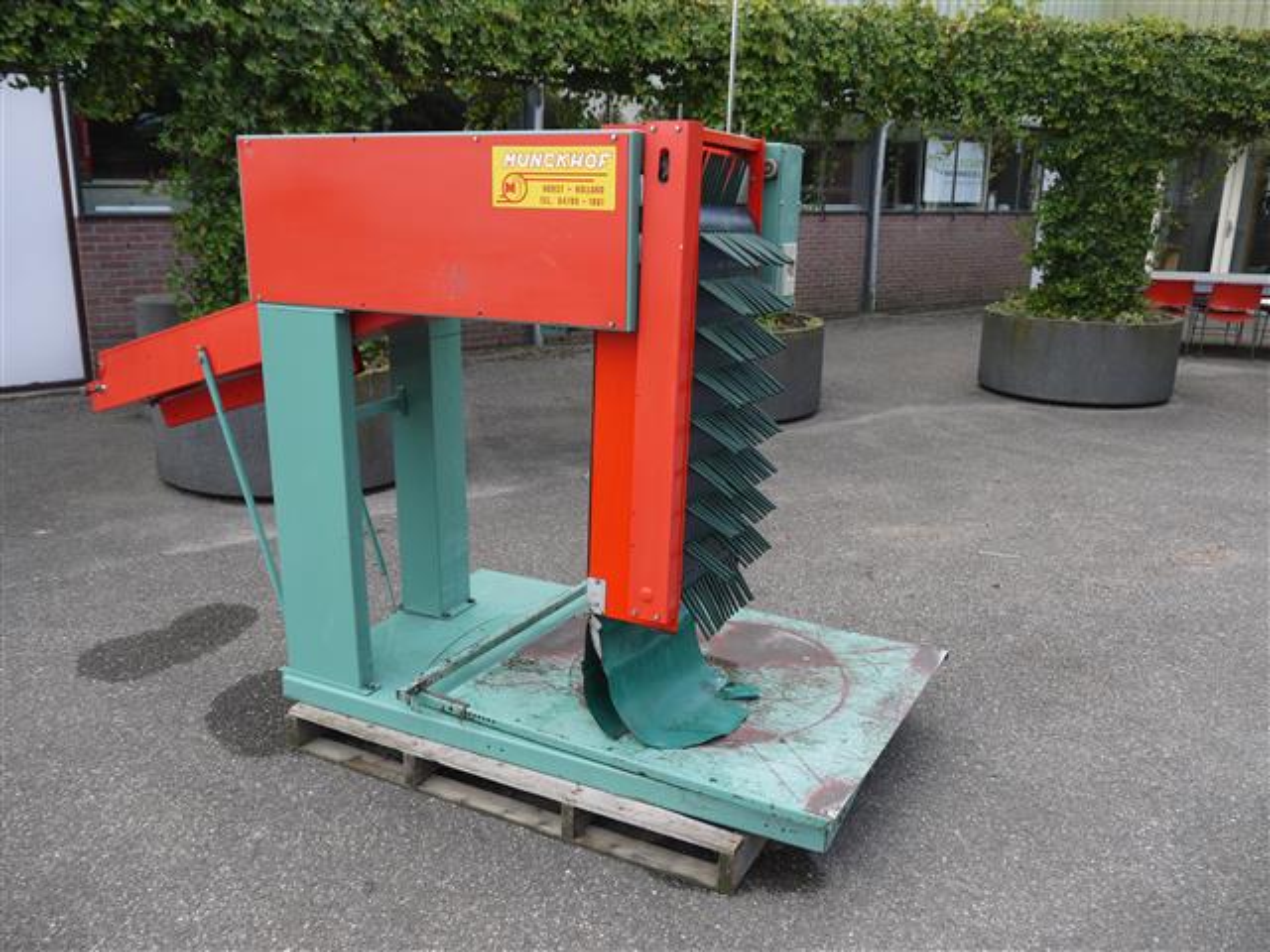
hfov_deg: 63.4
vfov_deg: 49.7
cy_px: 476
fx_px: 1027
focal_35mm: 28
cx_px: 635
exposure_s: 1/200
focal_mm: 14
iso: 100
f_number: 5
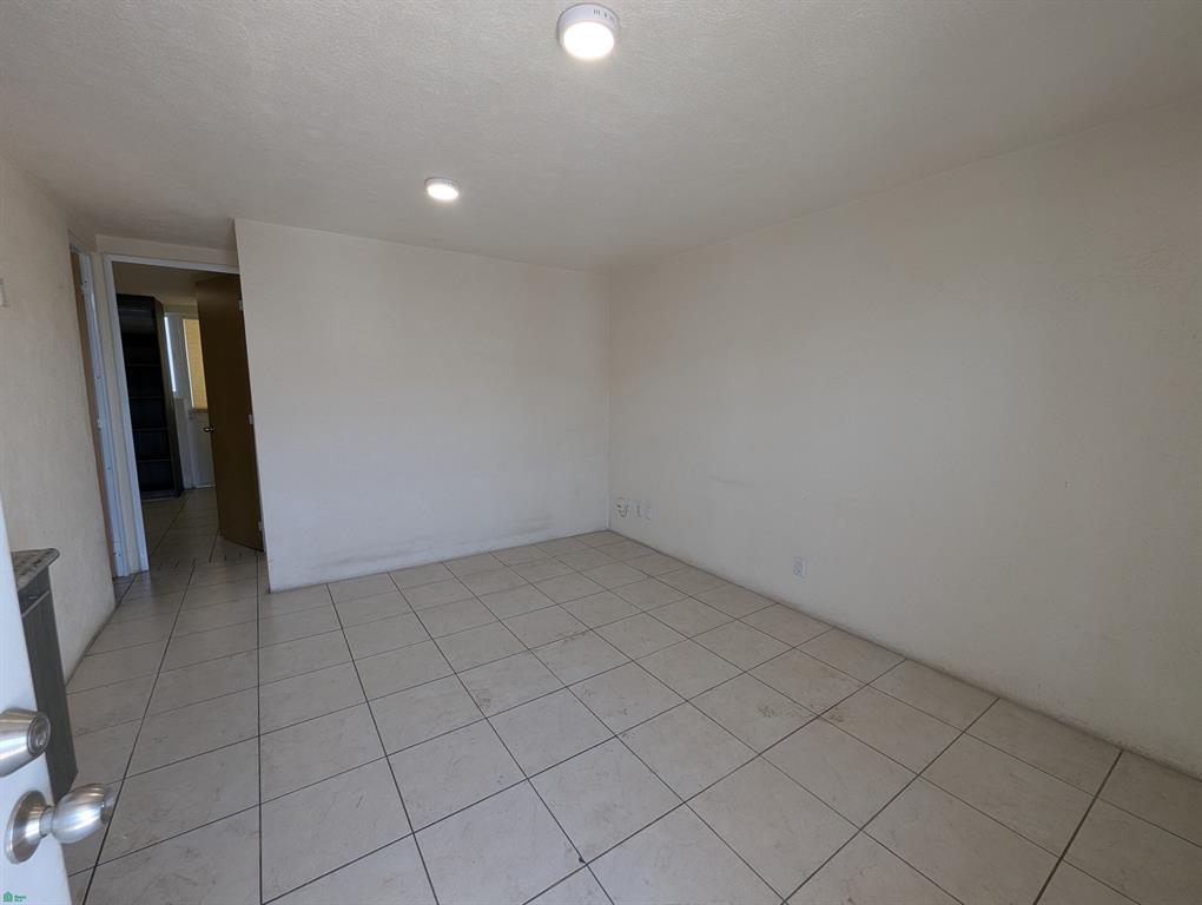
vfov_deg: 90.1
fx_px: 452
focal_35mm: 13
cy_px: 452
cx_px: 601
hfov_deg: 106.1
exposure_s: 1/52.8
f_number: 2.2
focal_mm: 1.95
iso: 47
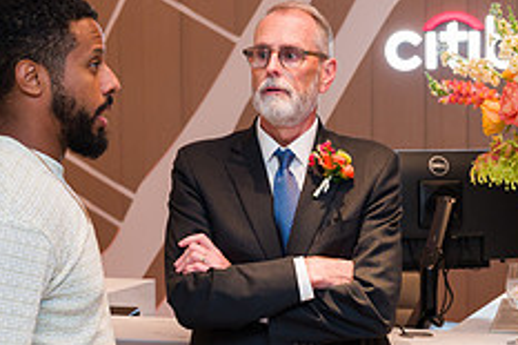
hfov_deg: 22.3
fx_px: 1308
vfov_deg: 15.0
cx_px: 320
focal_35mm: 91
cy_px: 226
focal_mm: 34.5
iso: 800
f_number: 3.2
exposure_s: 1/160
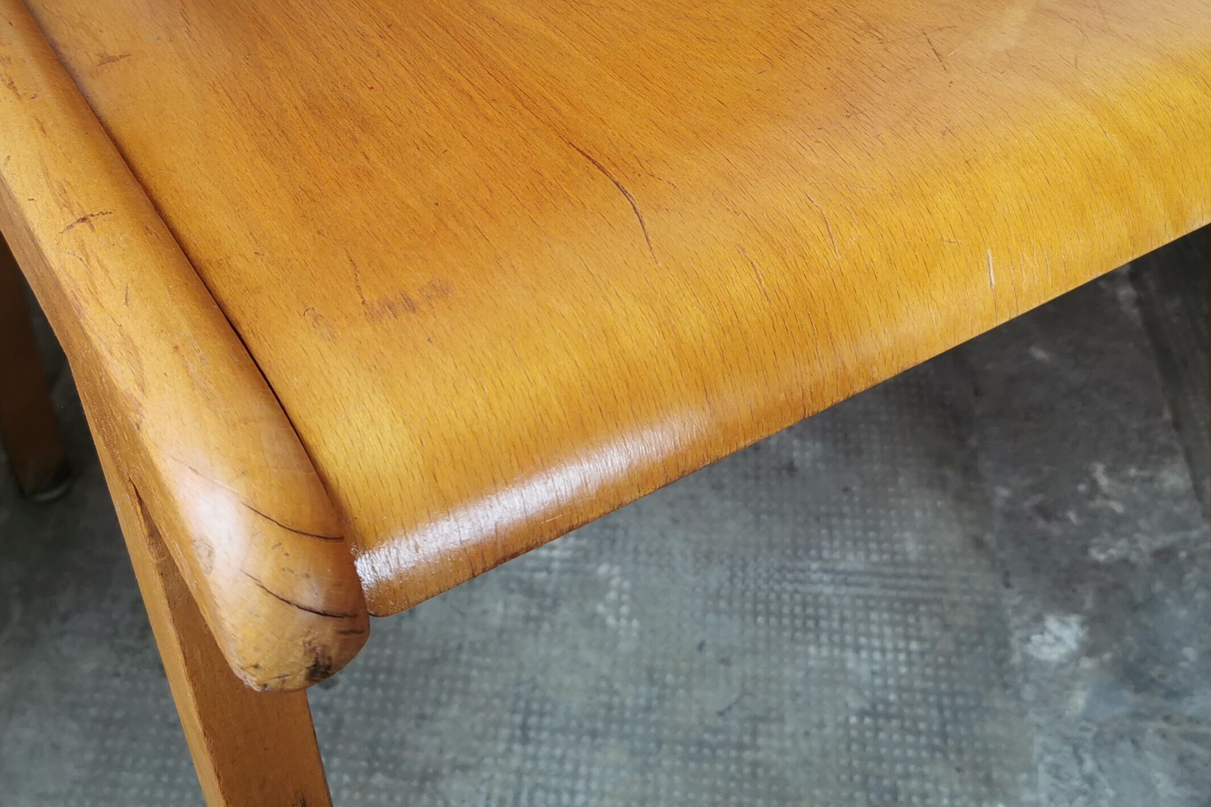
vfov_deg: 27.4
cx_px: 586
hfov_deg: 41.1
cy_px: 135
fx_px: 1615
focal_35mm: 48
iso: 50
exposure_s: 1/100
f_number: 1.6
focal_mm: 5.56
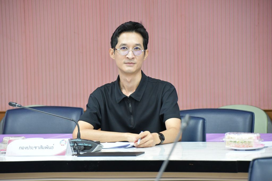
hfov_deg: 10.2
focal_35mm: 202
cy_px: 90
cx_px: 136
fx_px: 1526
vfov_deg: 6.8
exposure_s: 1/125
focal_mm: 135
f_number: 6
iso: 3200
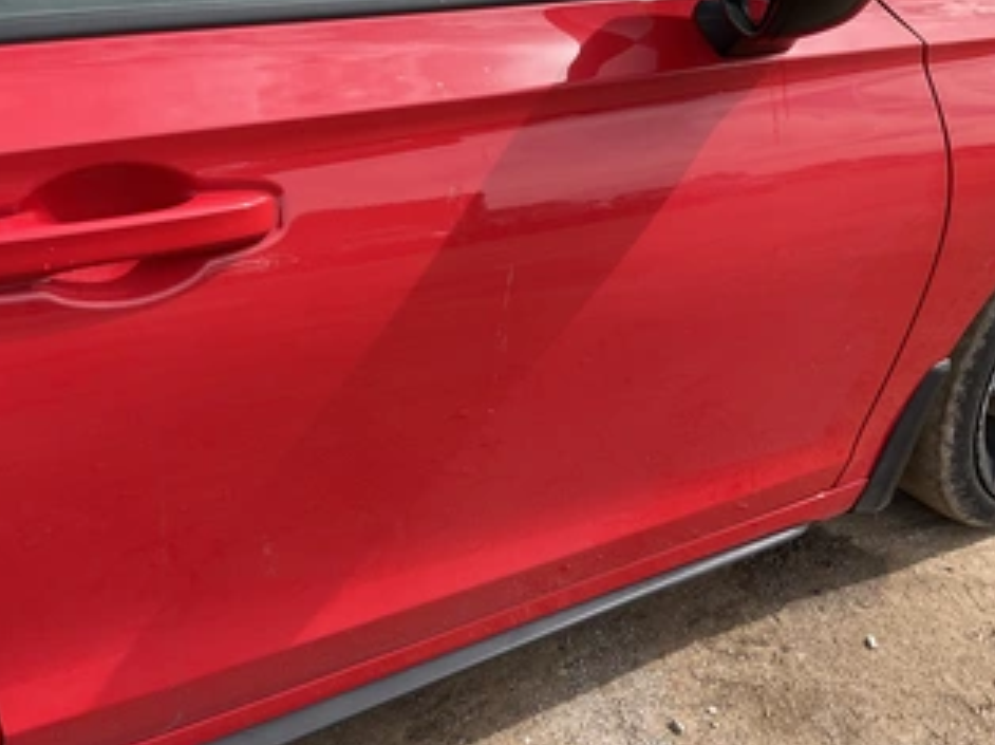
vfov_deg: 38.6
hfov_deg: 50.0
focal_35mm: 37
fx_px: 1063
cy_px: 342
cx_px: 431
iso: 25
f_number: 1.8
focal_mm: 3
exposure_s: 1/540
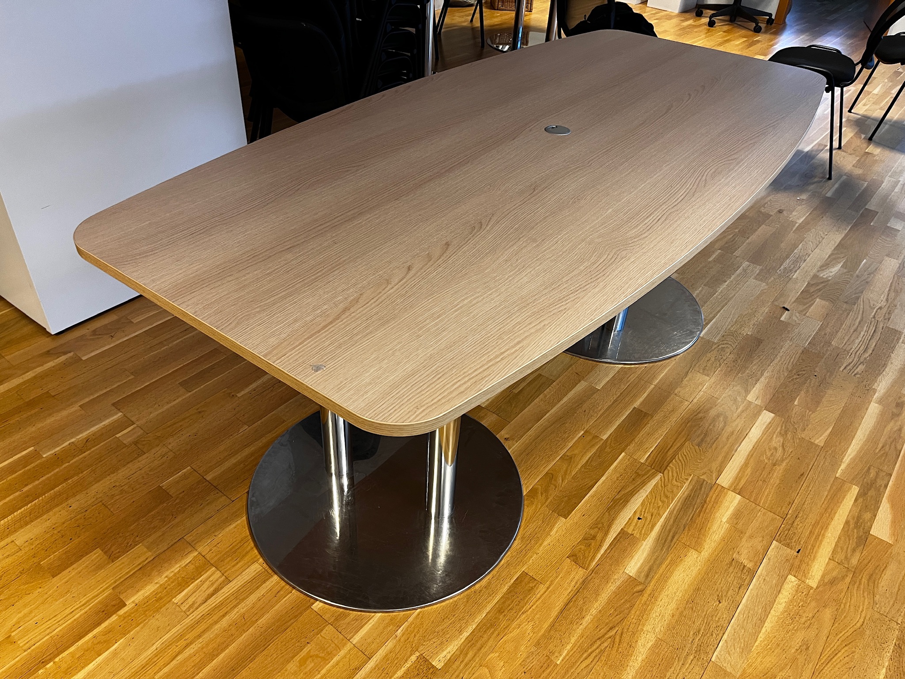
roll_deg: -1.9
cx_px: 452
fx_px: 680
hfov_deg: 67.3
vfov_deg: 53.1
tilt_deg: -37.4
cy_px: 340
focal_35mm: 26
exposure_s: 1/50
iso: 125
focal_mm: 5.1
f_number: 1.6
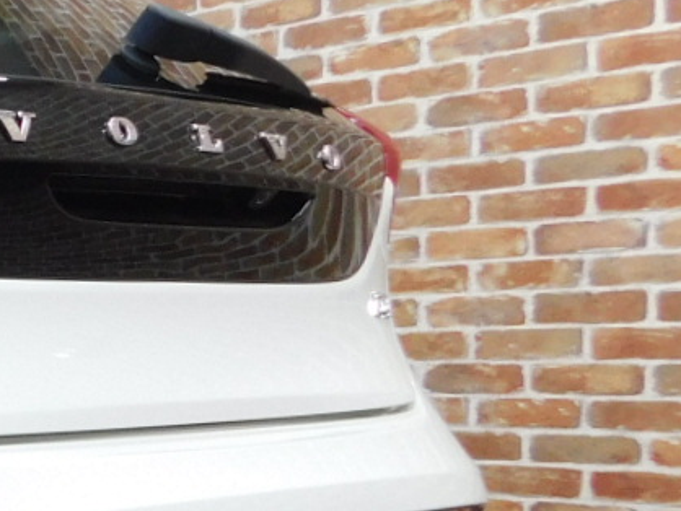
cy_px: 459
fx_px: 1732
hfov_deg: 17.4
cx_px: -593
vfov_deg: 16.6
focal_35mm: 88
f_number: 3
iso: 220
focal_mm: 4
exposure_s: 1/30
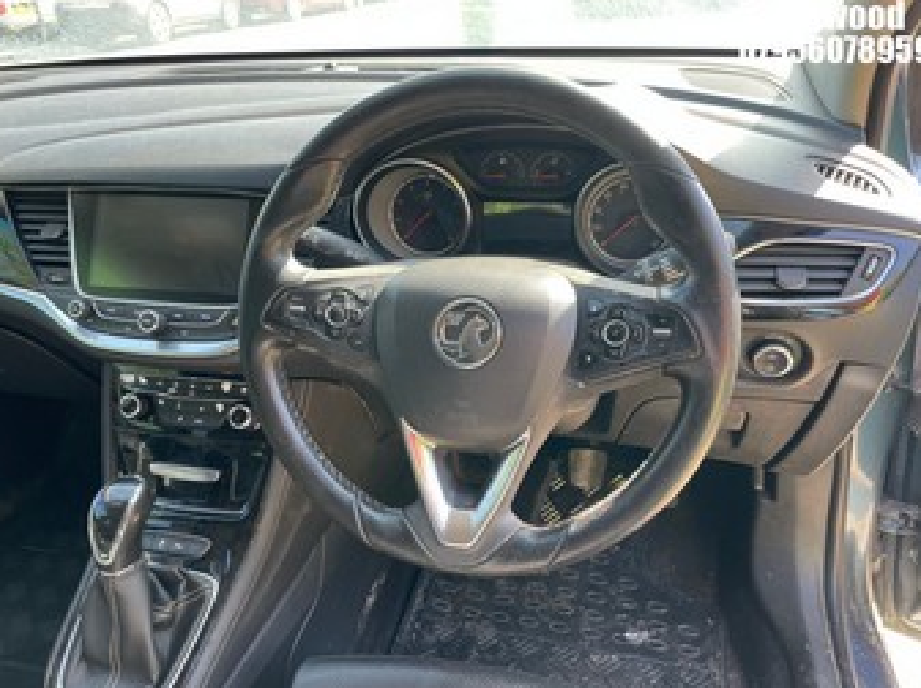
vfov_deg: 51.3
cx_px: 456
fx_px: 718
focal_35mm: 27
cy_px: 355
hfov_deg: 65.4
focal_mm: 4.2
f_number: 1.6
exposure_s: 1/121
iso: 50
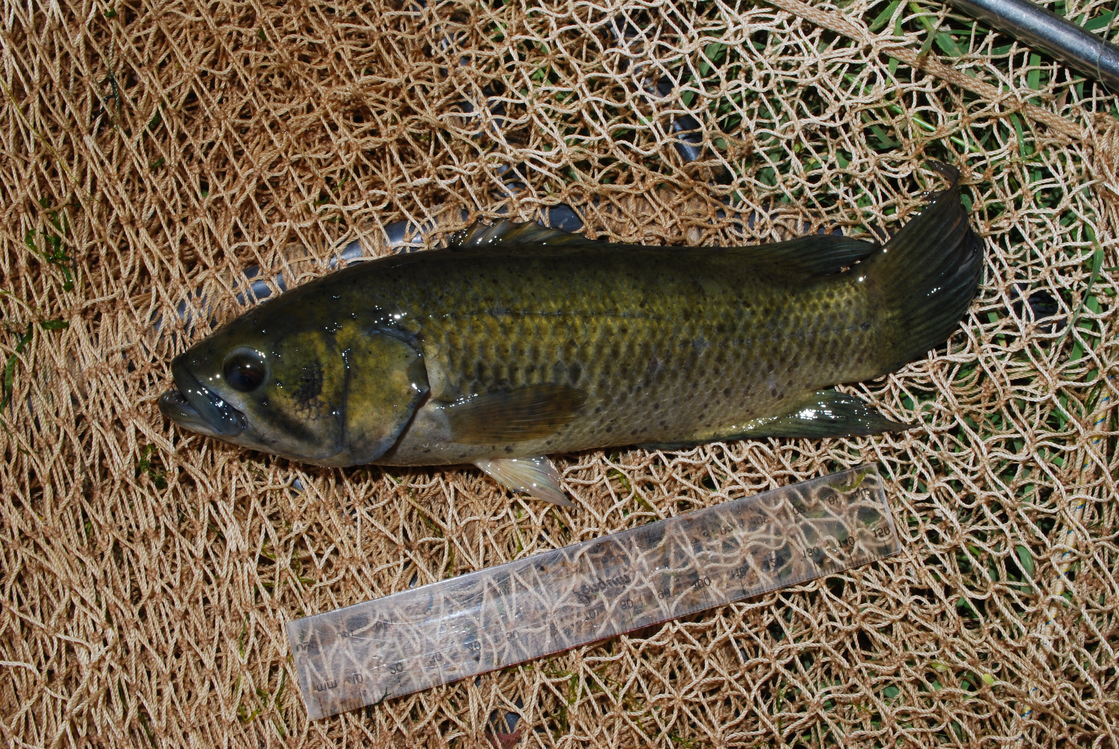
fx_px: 1307
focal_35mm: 42
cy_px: 374
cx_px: 560
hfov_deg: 46.3
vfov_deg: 32.0
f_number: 20
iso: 100
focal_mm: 28
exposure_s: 1/160
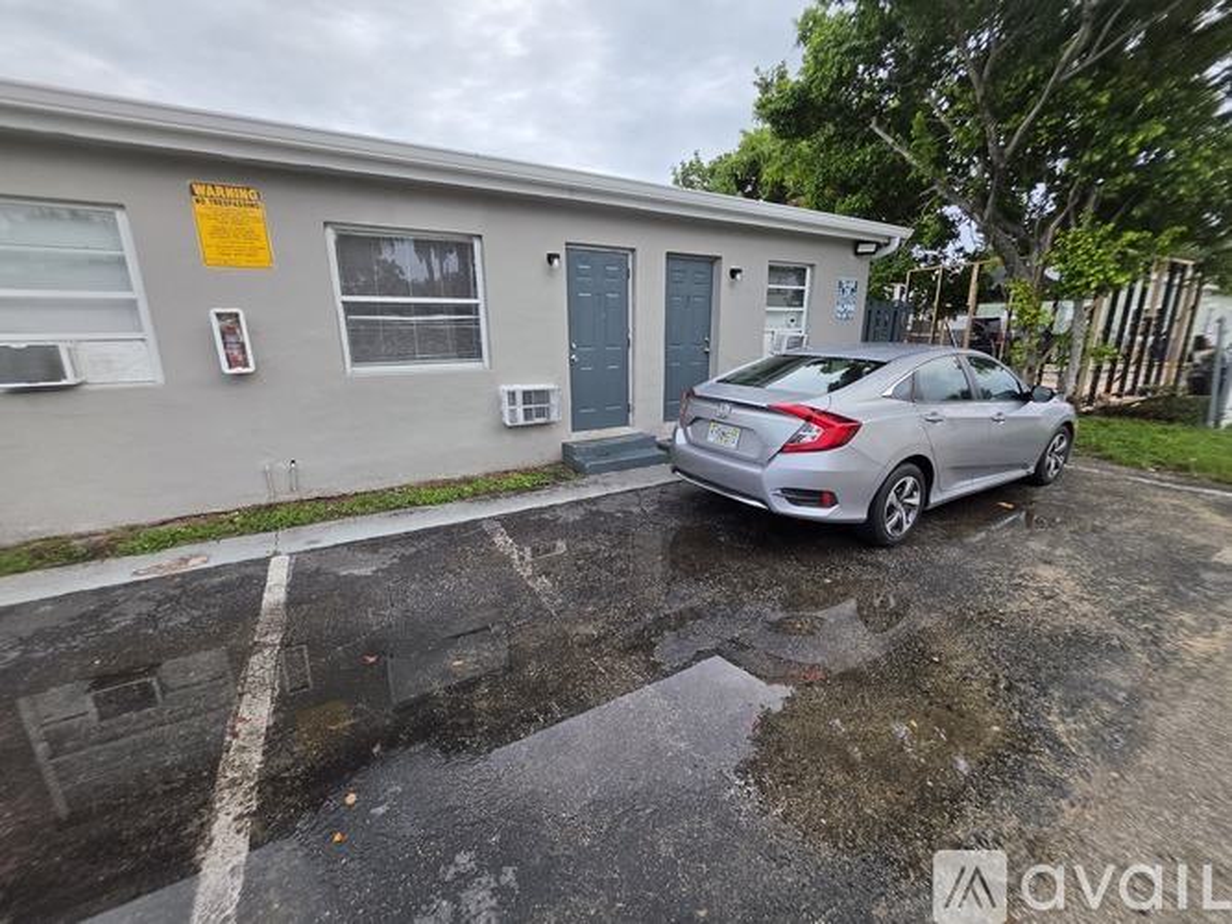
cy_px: 462
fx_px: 463
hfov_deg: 106.2
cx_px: 616
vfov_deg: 89.9
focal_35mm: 13
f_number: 1.9
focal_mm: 2.2
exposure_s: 1/719
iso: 80
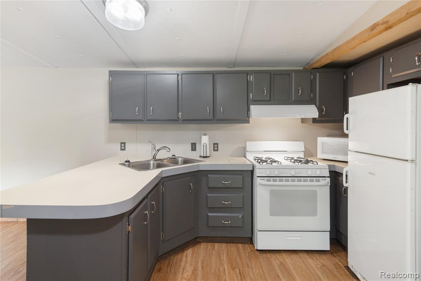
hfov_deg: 93.3
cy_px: 140
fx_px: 199
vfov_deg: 70.5
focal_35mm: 17
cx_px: 210
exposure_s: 1/8
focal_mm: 17
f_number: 9
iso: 400
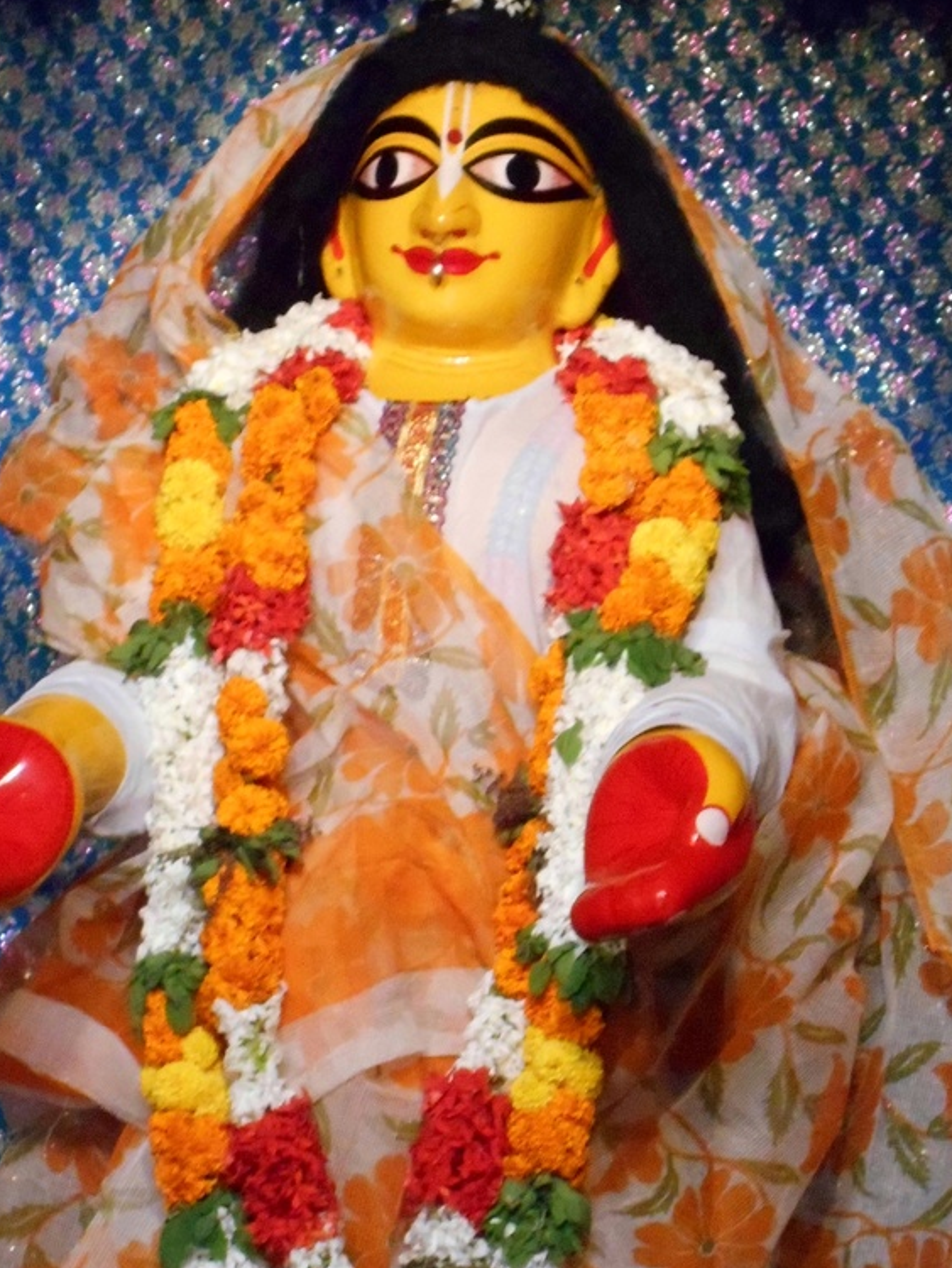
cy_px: 830
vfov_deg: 14.1
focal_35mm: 140
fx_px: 5131
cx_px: 110
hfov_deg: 10.5
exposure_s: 1/25
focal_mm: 13.5
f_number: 5.8
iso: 800
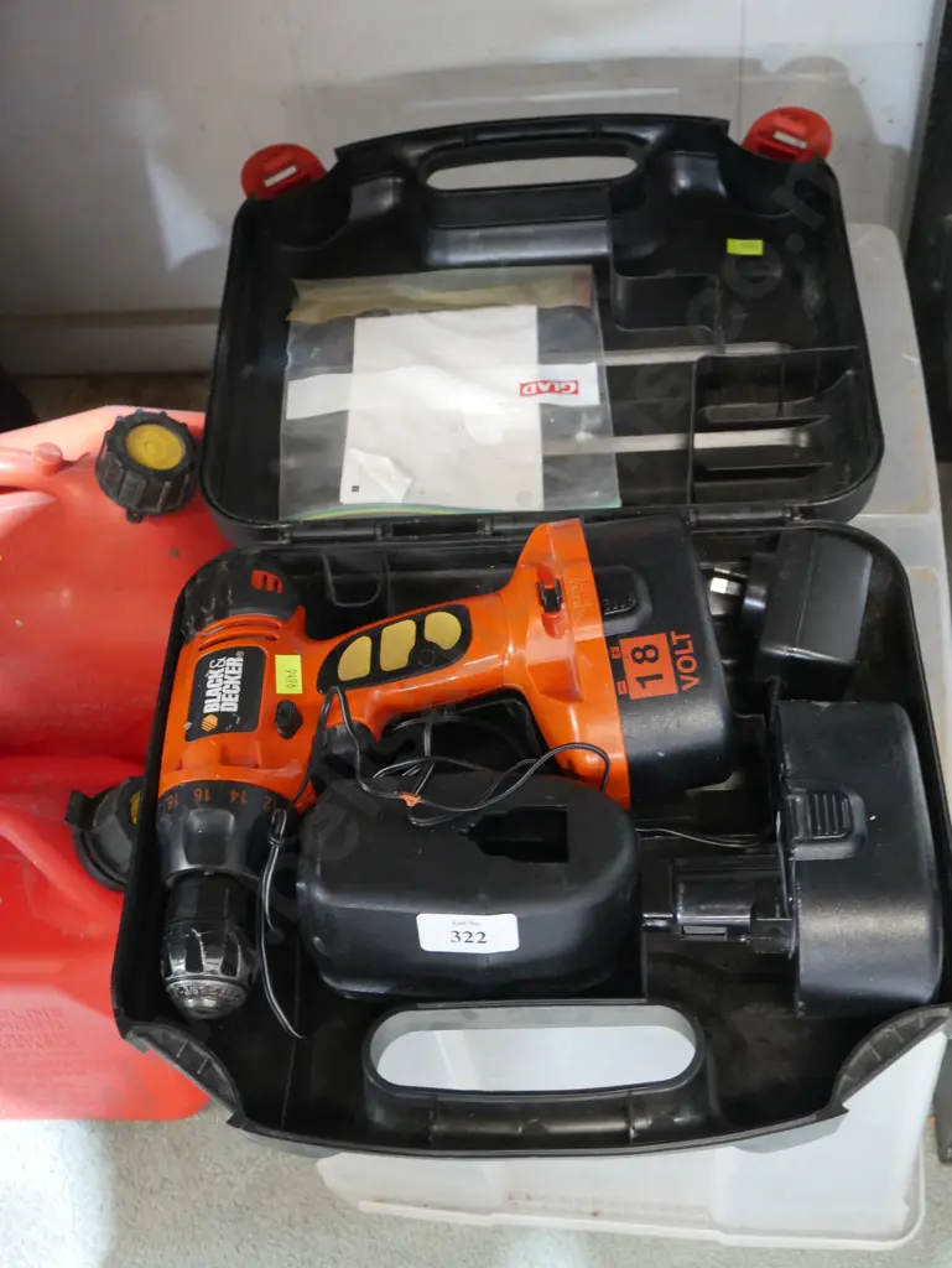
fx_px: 1466
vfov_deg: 46.8
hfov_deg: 36.0
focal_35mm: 40
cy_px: 634
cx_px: 476
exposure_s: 1/25
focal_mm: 20
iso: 3200
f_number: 4.5
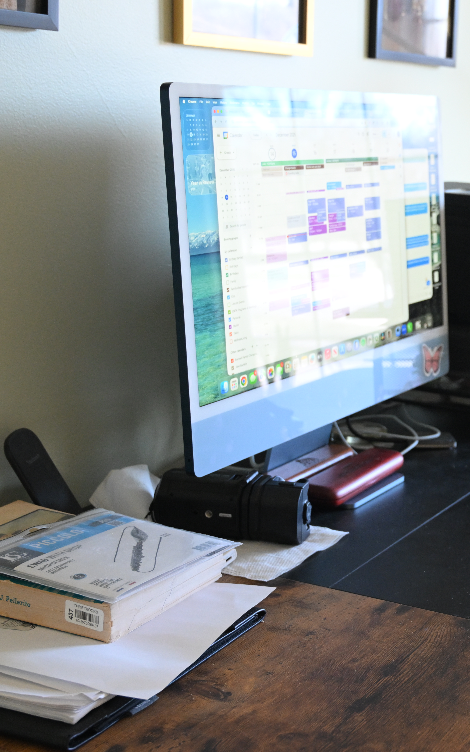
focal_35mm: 58
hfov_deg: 21.0
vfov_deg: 35.1
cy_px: 331
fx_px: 1187
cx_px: 549
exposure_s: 1/80
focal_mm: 32.5
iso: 2000
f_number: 4.5
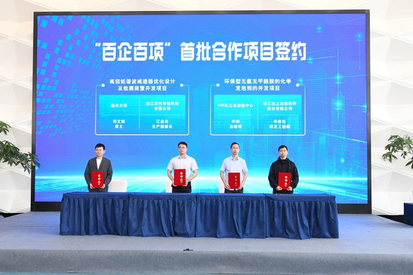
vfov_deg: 53.1
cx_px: 206
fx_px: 275
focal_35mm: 24
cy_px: 138
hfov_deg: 73.8
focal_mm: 24
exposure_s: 1/160
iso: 1600
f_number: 5
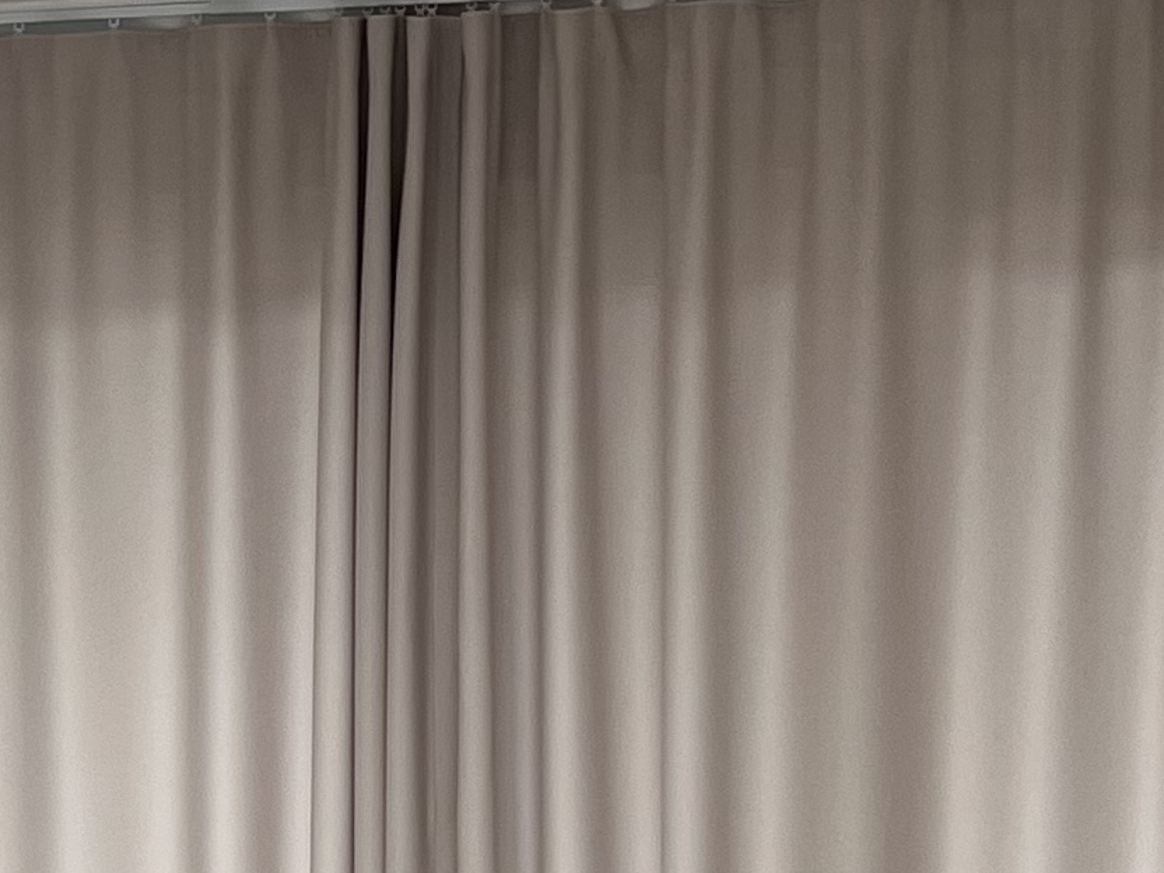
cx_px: -10
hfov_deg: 15.4
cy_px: 1058
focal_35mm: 126
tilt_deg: -8.2
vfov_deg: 11.5
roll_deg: +1.6
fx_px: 4237
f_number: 1.5
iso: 80
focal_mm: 5.7
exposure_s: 1/60
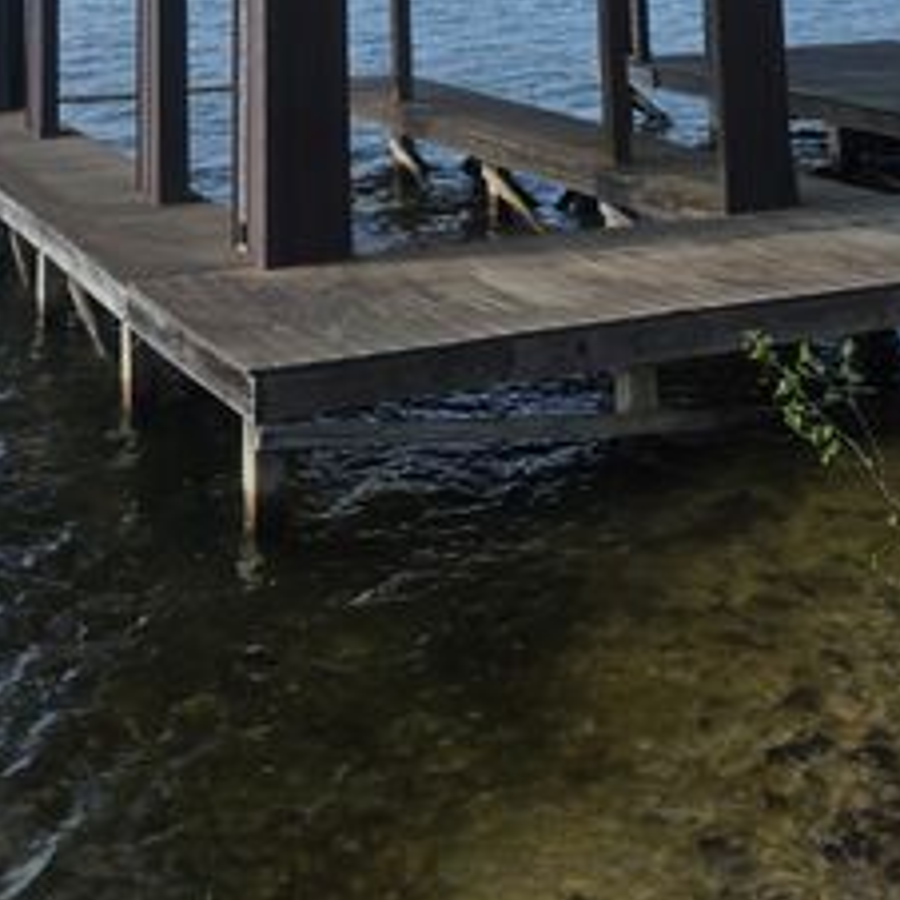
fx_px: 1765
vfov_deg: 23.5
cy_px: -412
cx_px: 414
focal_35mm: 60
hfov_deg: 28.6
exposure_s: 1/601
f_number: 1.7
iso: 12
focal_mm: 6.3
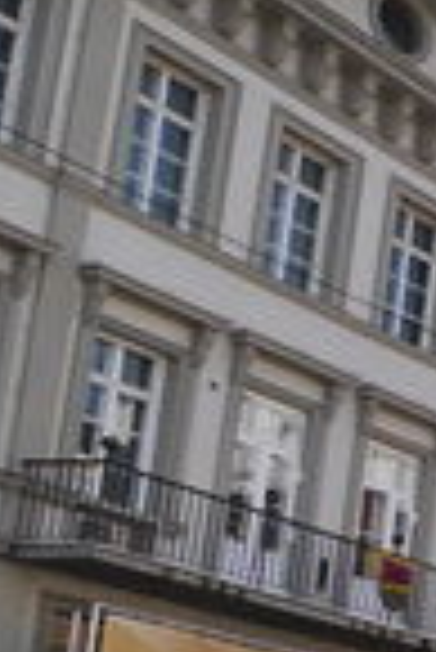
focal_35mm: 91
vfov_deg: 21.1
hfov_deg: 8.1
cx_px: 1757
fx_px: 1645
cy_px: 744
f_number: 9
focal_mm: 11
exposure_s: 1/320
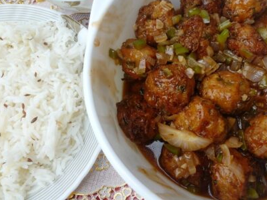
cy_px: 76
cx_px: 164
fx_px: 231
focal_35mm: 30
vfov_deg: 46.4
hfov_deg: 59.3
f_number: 4
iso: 100
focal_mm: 4.3
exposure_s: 1/125
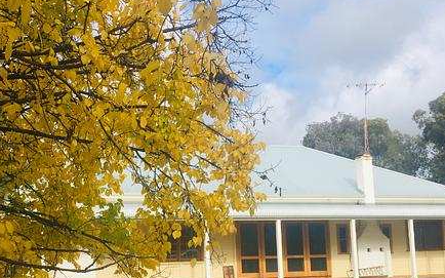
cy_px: 195
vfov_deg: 28.9
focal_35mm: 44
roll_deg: +0.1
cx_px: 147
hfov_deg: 44.6
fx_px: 533
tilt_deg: +5.8
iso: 32
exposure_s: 1/1721
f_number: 2.2
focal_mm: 4.15
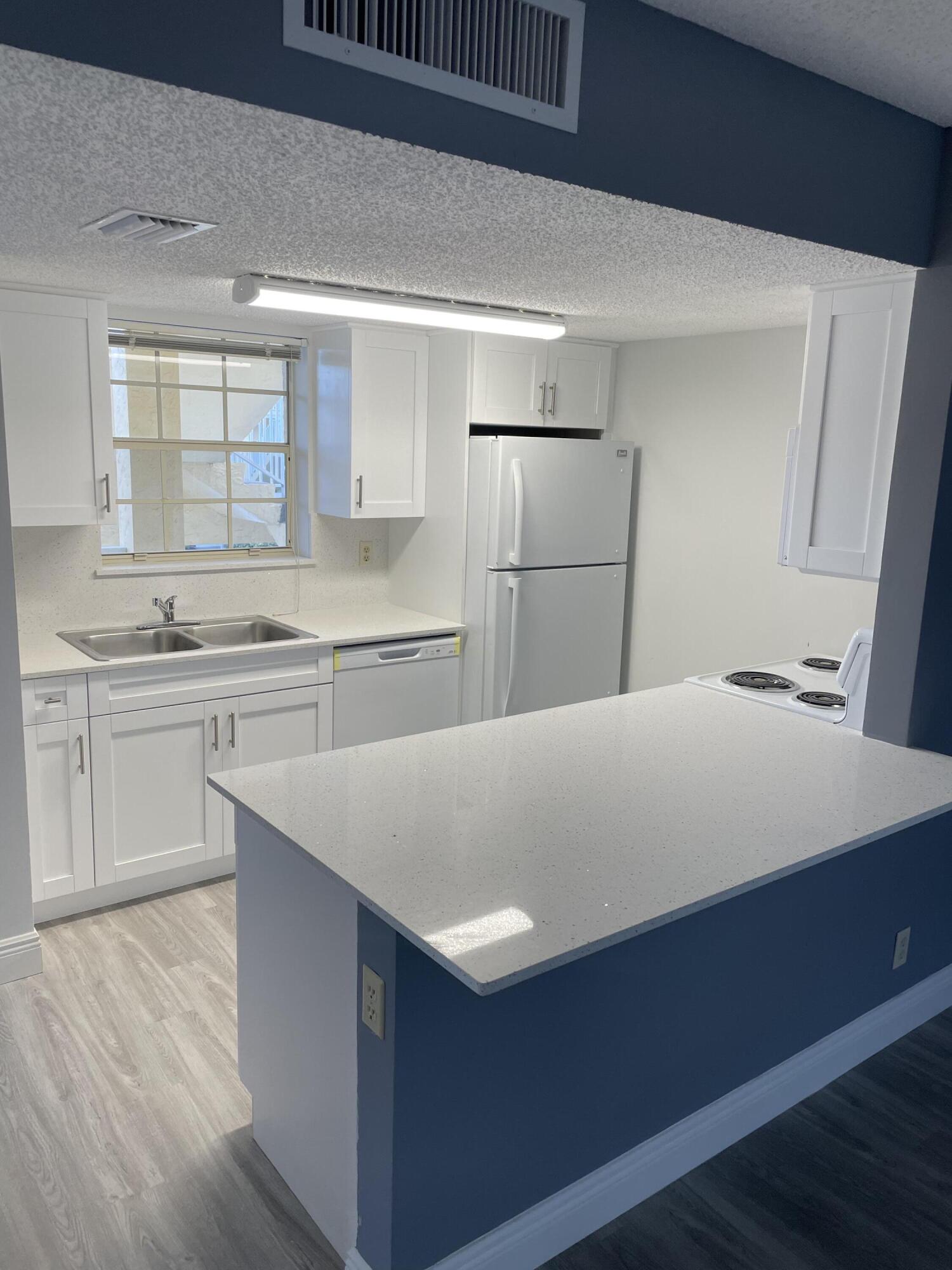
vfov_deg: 67.3
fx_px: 953
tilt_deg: -11.0
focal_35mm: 26
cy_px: 635
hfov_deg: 53.1
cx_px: 476
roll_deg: -1.2
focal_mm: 4.2
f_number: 1.6
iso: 64
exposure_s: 1/120
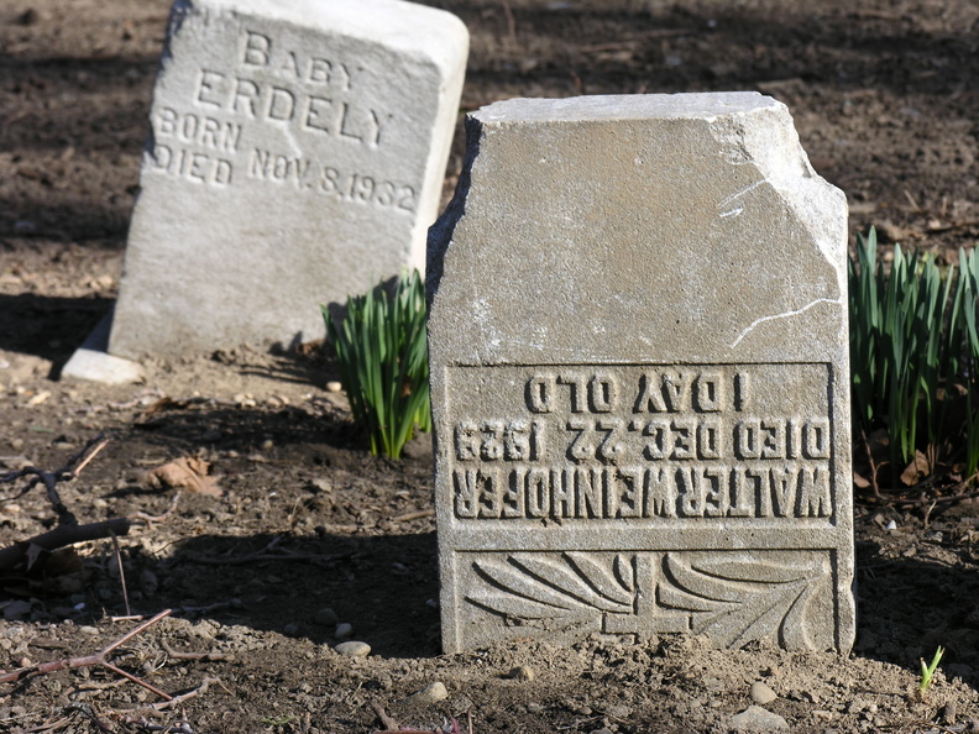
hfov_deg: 12.6
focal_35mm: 157
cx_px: 490
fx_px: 4440
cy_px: 367
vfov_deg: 9.5
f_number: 6.2
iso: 50
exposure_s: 1/104
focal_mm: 40
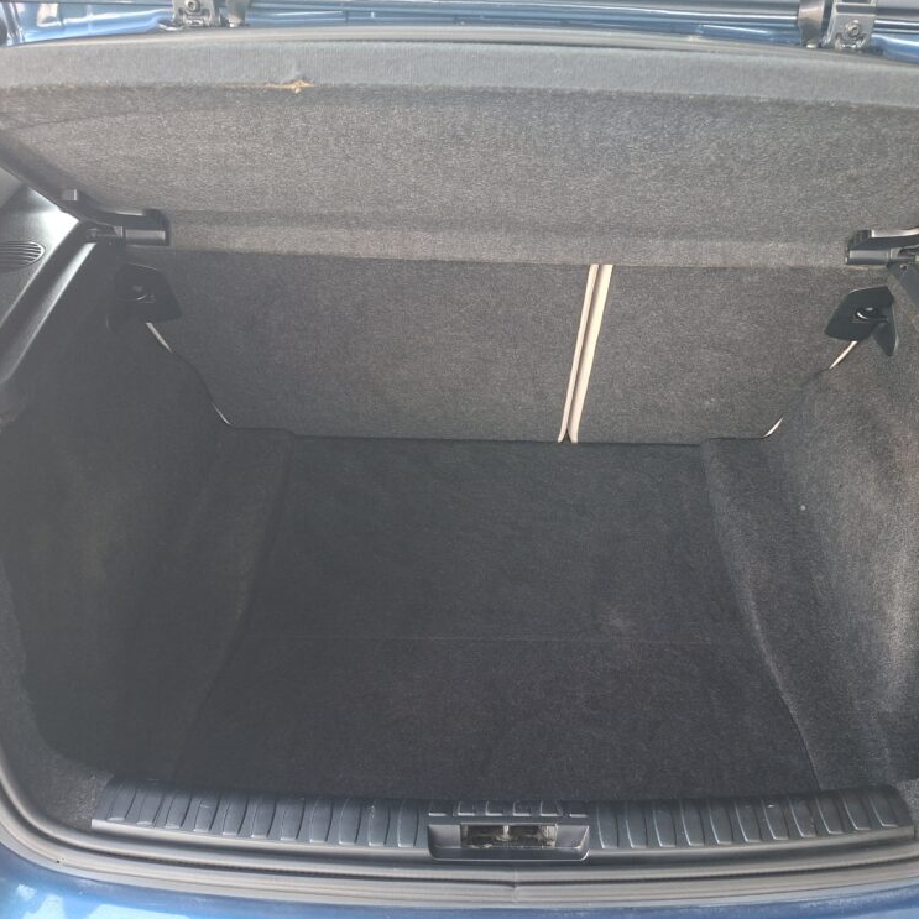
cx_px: 492
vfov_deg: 57.3
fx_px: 841
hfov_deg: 57.2
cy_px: 472
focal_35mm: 28
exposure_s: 1/100
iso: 320
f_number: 1.8
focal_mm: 5.54
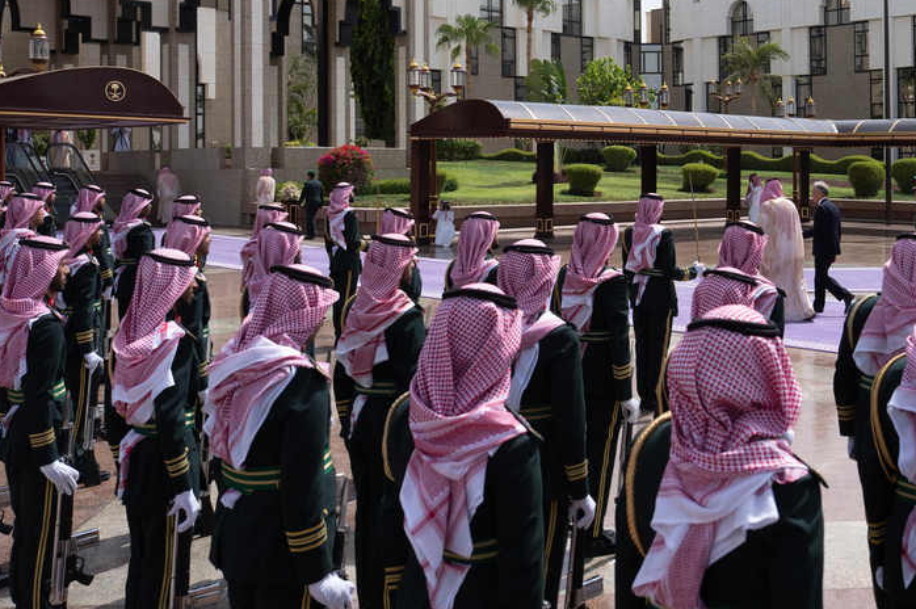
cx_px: 604
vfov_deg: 30.0
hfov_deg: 44.0
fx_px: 1118
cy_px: 165
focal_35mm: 44
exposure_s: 1/1000
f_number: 6.3
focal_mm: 30
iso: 250
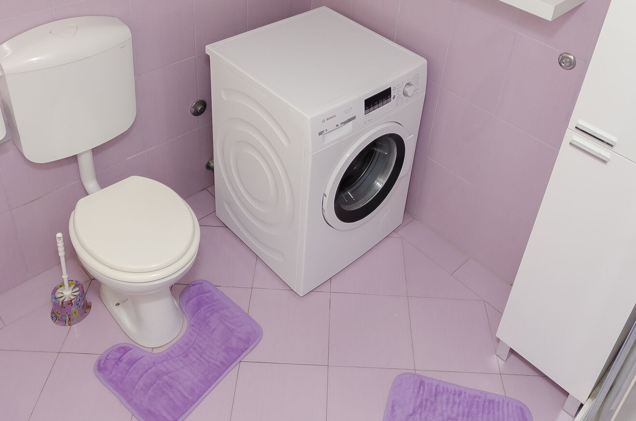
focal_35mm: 35
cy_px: 62
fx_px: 618
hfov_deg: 54.4
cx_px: 347
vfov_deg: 35.9
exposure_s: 1/60
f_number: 4.2
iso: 1100
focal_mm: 11
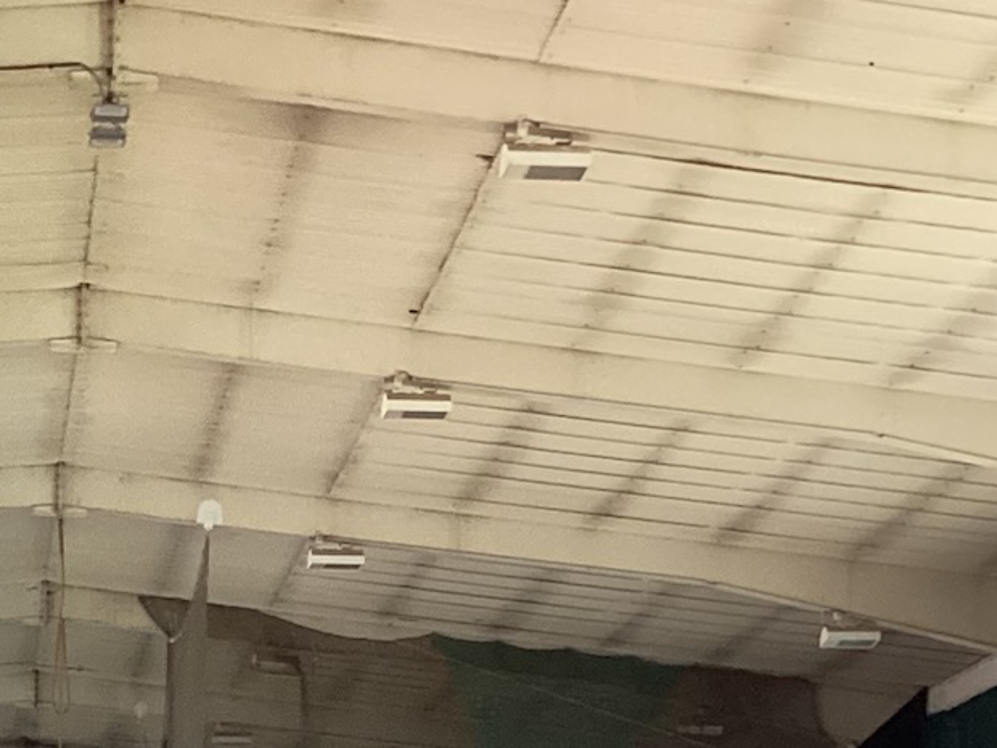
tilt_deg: +1.8
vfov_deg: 13.8
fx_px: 2880
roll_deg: -1.1
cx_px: 142
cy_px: 1157
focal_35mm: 100
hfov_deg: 19.4
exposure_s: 1/40
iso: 320
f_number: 2.4
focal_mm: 3.3
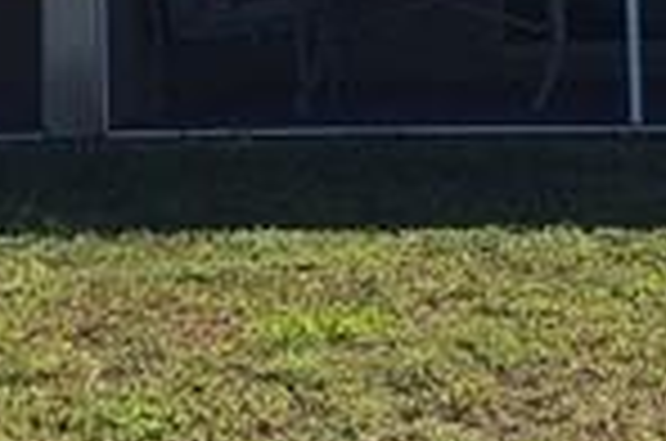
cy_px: -423
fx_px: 3729
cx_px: 432
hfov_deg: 10.2
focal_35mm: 202
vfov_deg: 6.6
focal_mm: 3.99
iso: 25
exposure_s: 1/2703
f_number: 1.8
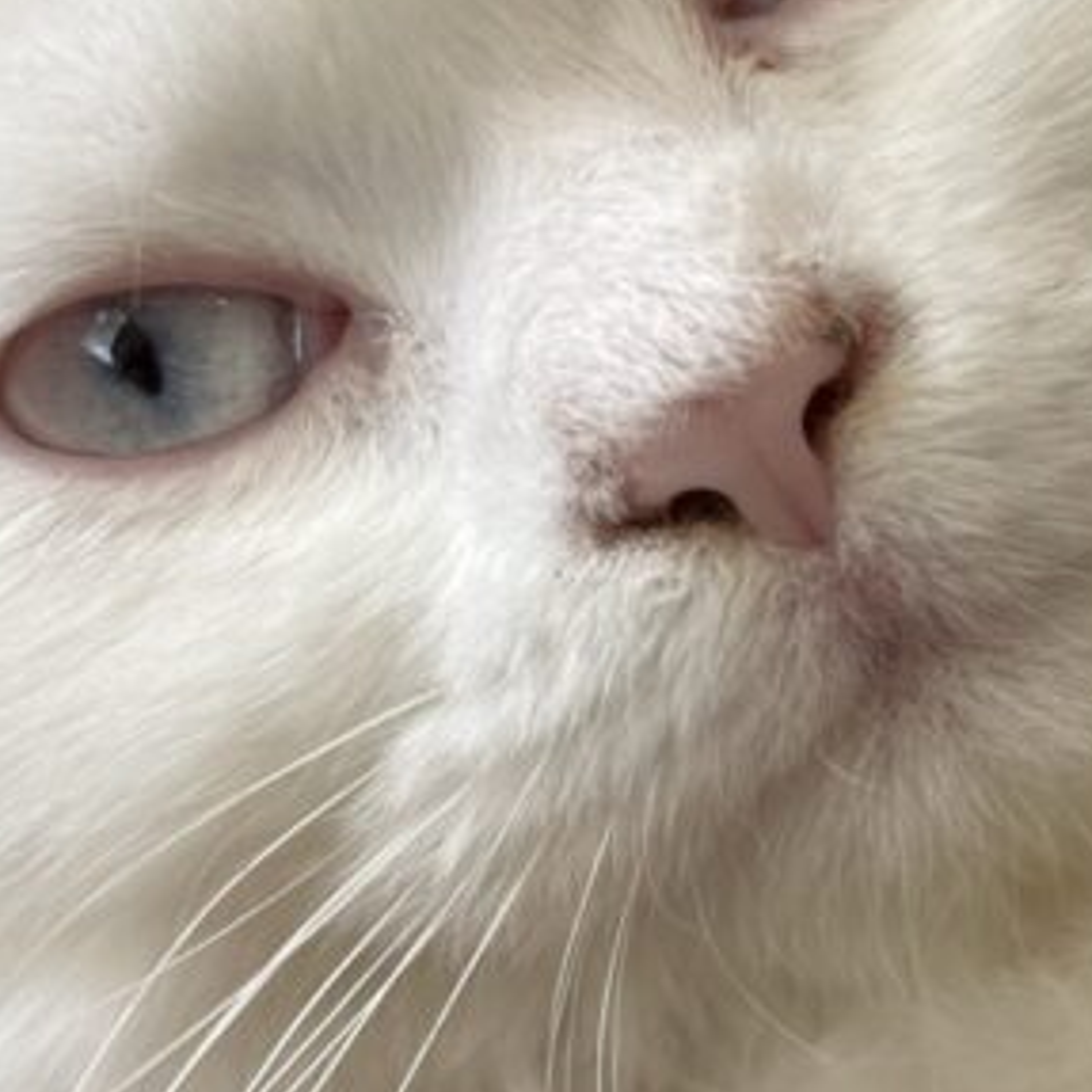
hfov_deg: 20.8
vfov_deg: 20.8
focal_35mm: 82
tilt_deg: -29.6
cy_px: 947
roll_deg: -17.8
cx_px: 902
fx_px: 2927
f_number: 1.6
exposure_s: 1/122
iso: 40
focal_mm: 5.1
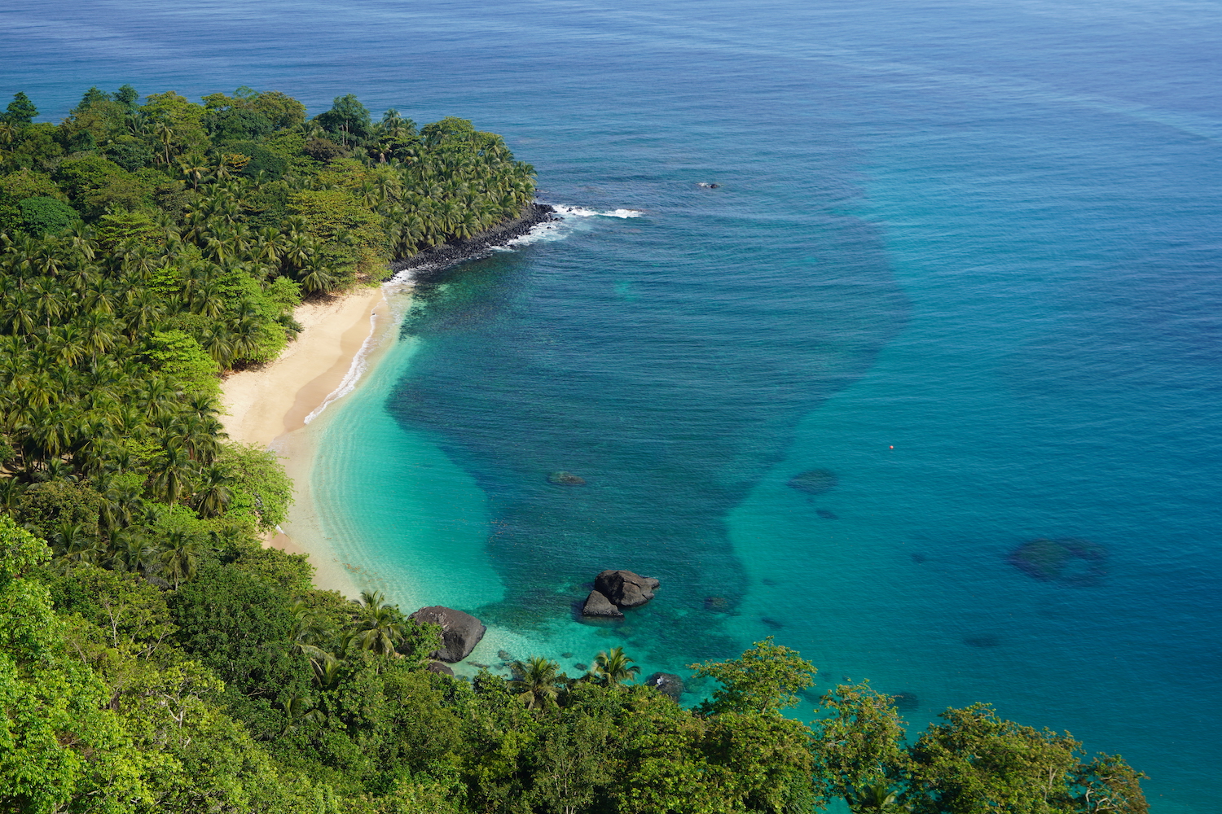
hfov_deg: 42.7
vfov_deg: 29.2
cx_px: 611
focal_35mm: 46
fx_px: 1561
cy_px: 407
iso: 100
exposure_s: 1/100
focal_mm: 46
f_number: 6.3
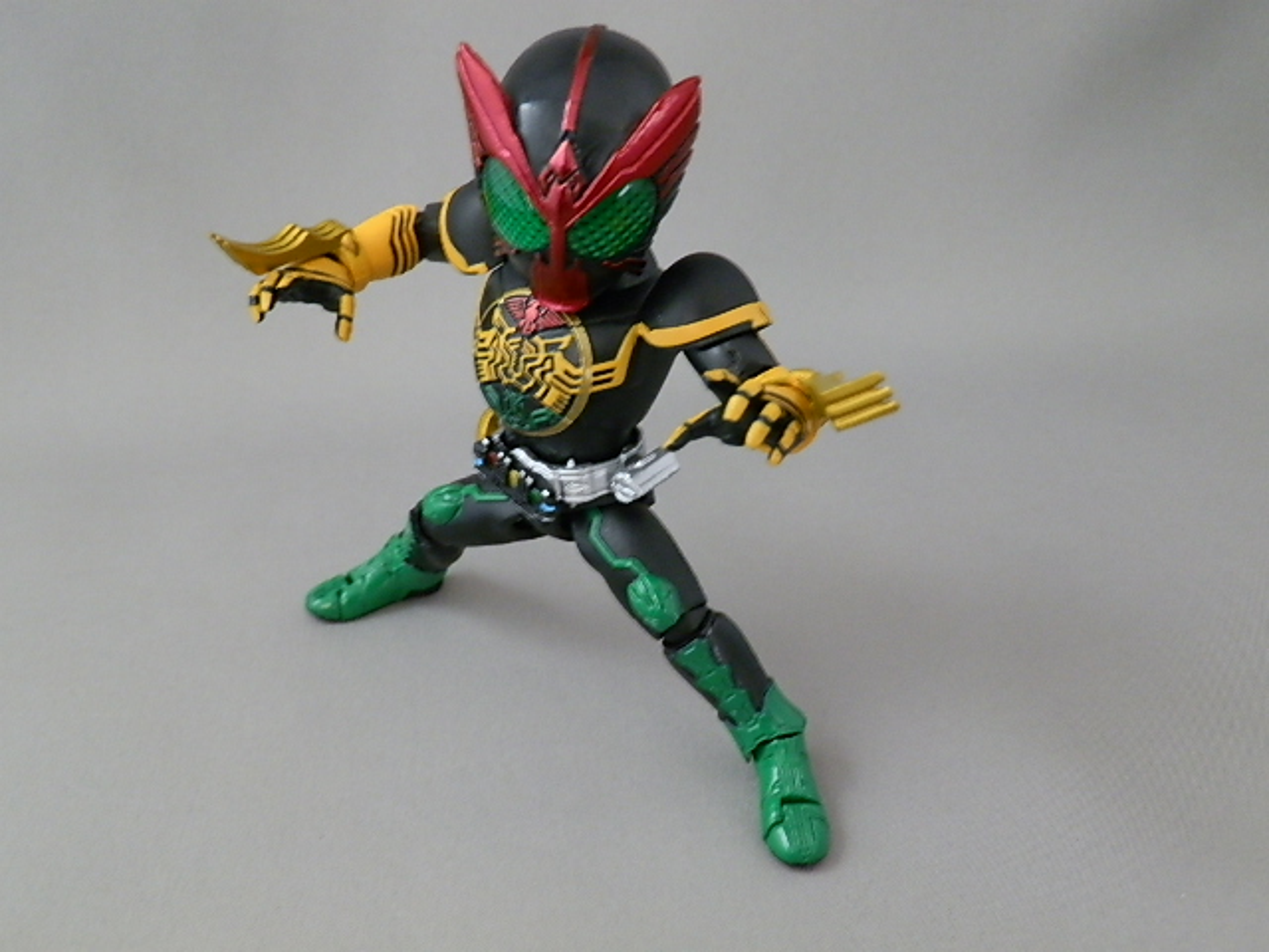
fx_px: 1246
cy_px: 476
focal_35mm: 34
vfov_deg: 41.8
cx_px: 634
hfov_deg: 54.0
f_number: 3.5
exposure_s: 1/8
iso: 200
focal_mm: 6.17
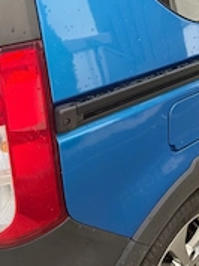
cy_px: 70
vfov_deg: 34.9
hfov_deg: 25.7
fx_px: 415
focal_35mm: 54
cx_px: 195
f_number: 1.78
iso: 80
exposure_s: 1/473
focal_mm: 6.76
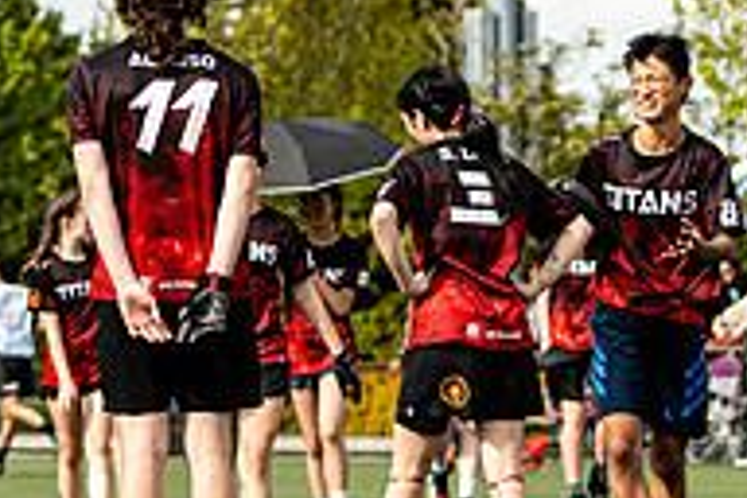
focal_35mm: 332
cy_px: 79
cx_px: -308
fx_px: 6888
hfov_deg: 6.1
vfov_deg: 4.1
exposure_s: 1/2500
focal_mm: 70
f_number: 2.8
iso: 200
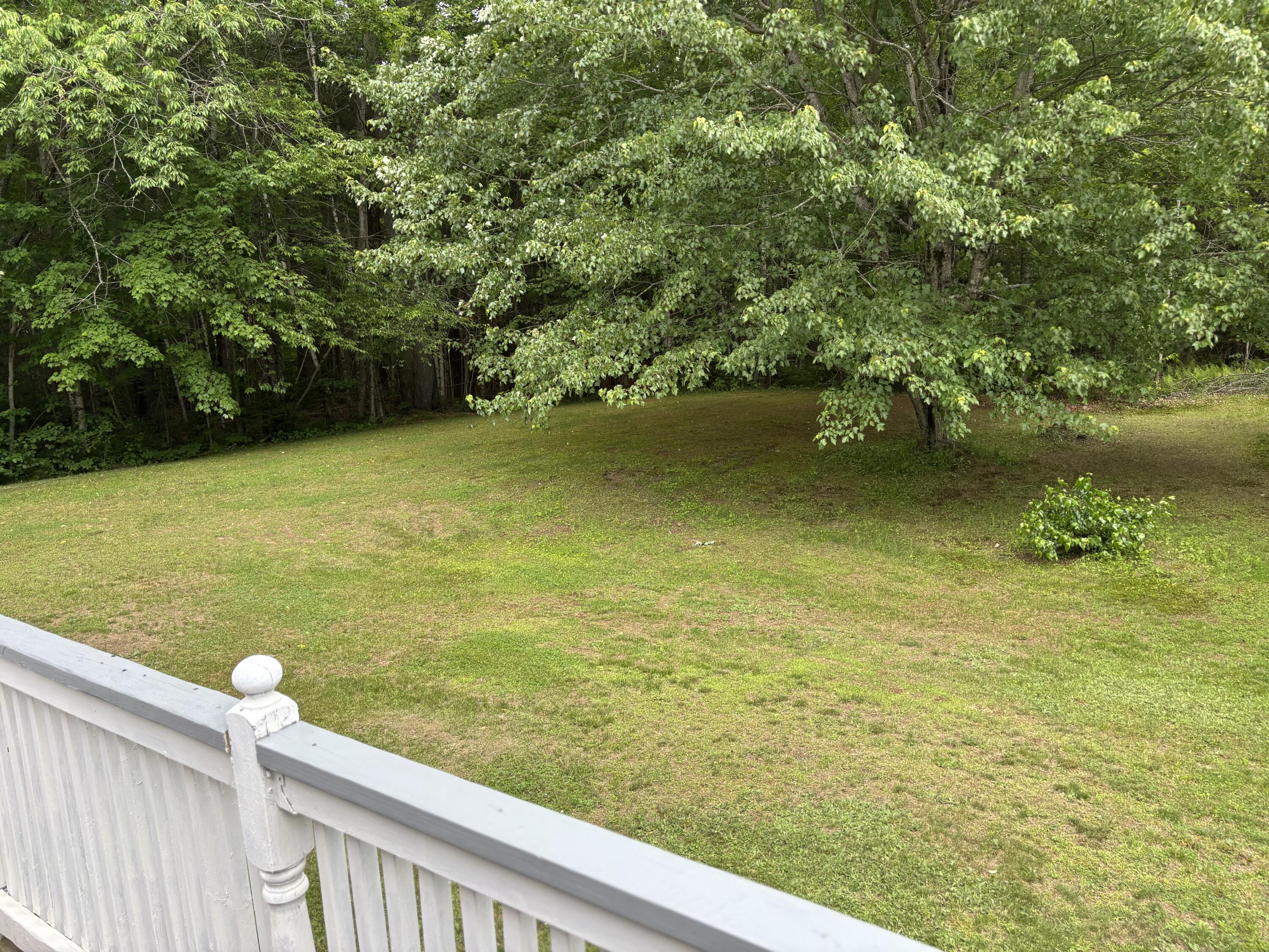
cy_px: 476
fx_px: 953
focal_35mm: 26
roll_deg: +2.4
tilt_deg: -9.9
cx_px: 634
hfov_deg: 67.3
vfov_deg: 53.1
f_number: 1.6
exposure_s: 1/584
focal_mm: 5.96
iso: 50
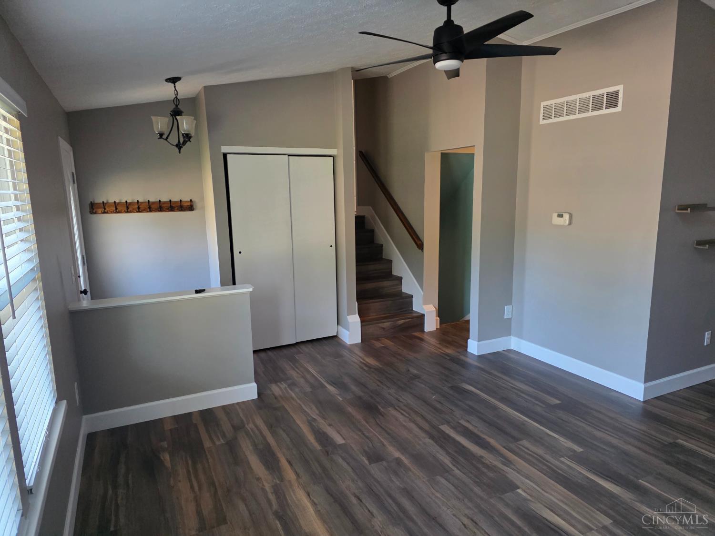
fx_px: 475
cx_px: 358
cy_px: 268
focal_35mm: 23
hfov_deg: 73.9
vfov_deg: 58.9
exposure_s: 1/120
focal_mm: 6.3
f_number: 1.7
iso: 400
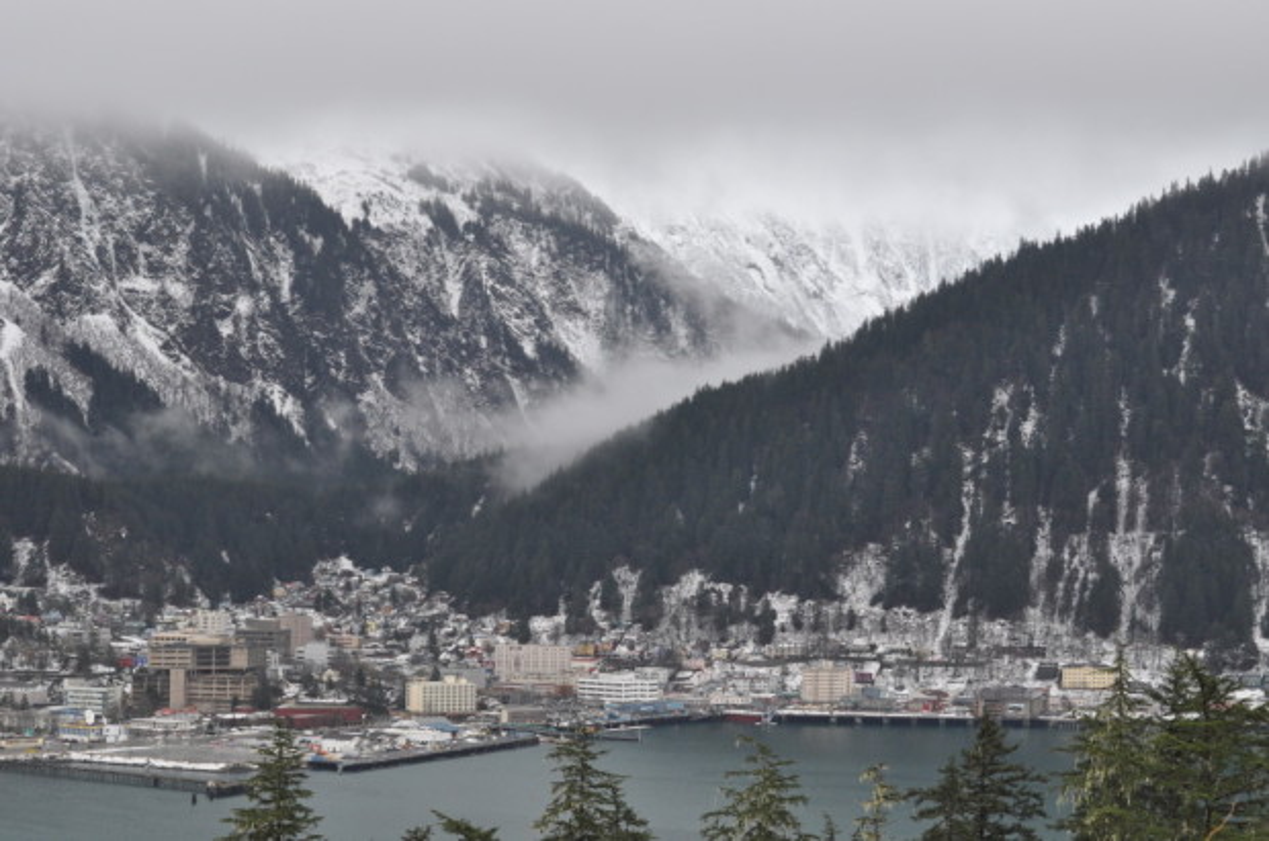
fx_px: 2639
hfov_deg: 27.0
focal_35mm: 75
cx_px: 634
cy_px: 420
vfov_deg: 18.1
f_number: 8
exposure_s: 1/60
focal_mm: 50
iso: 640
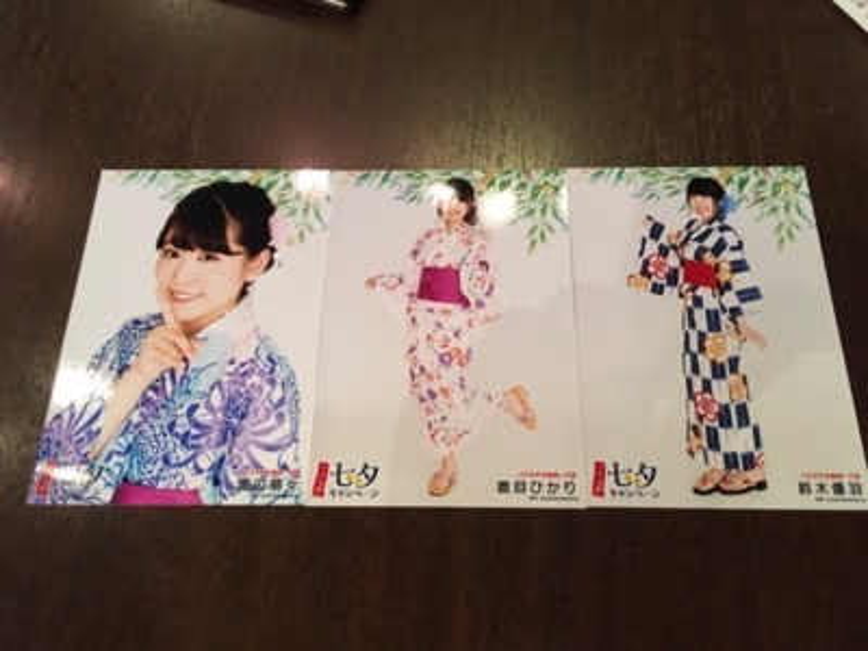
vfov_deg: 48.2
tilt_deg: -68.4
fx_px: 727
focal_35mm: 29
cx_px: 434
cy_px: 326
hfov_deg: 61.7
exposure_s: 1/15
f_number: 2.2
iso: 200
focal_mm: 4.15
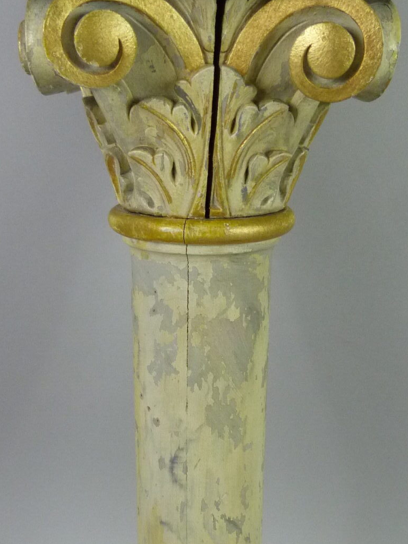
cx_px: 186
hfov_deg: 29.1
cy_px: 372
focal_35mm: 50
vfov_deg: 37.7
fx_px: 786
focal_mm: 4.5
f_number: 2.8
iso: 320
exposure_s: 1/60
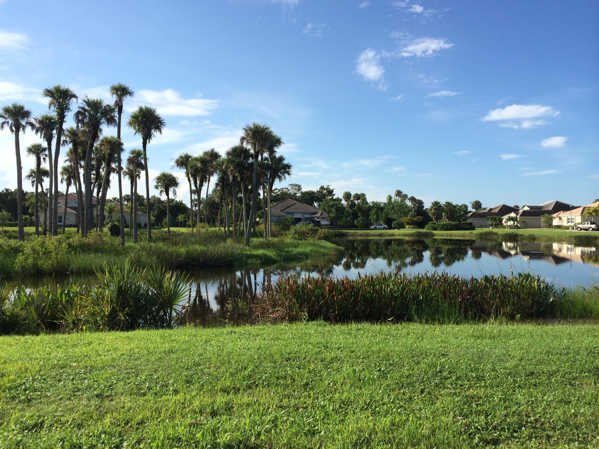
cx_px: 300
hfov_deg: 60.0
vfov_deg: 46.8
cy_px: 224
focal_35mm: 30
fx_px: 519
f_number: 2.2
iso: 40
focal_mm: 4.12
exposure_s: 1/1953
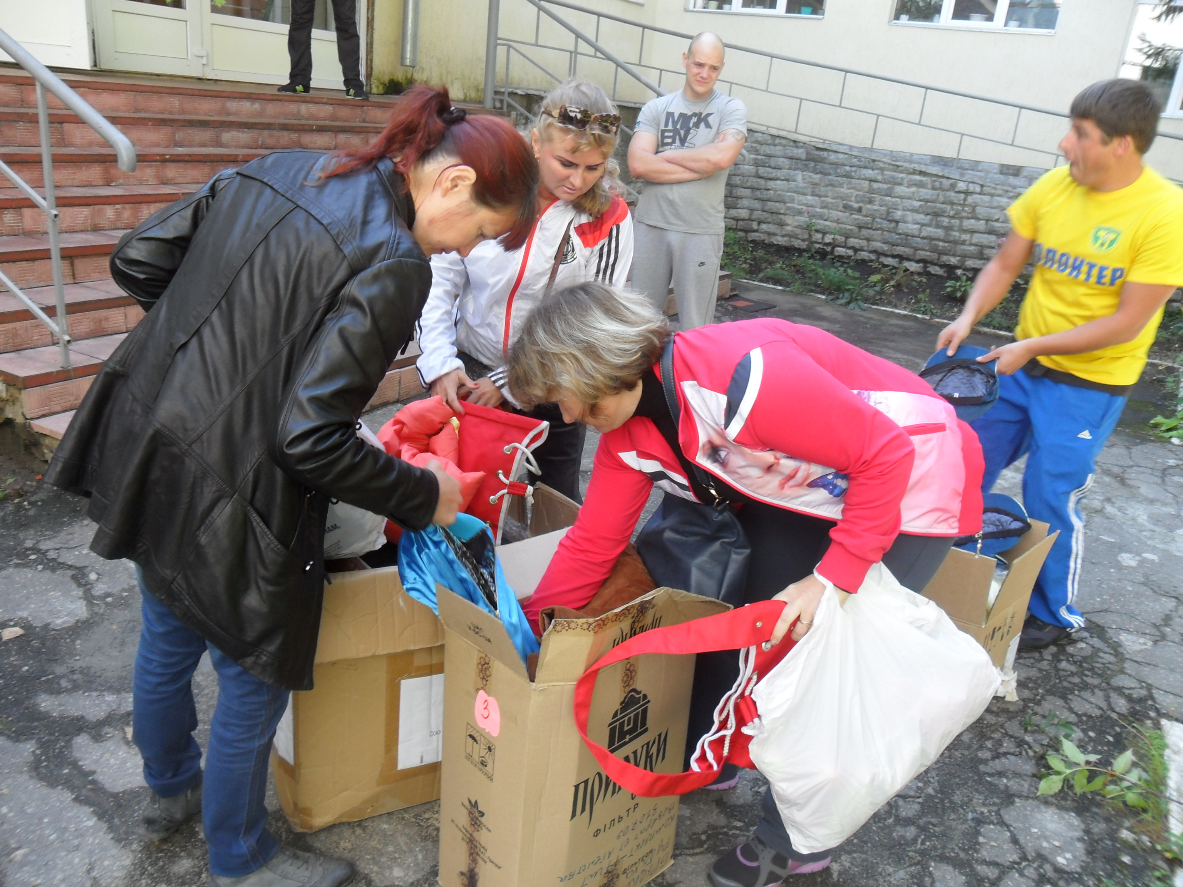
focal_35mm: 27
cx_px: 592
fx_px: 923
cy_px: 444
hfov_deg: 65.3
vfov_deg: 51.4
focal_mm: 4.9
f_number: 3.5
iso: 100
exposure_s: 1/45
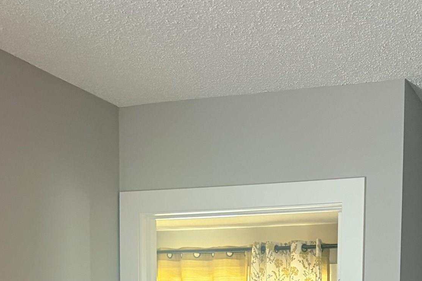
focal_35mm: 75
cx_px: 261
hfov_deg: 26.9
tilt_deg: -2.2
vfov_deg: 16.8
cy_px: 401
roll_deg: +0.6
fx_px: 879
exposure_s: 1/60
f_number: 1.6
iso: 200
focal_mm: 5.96
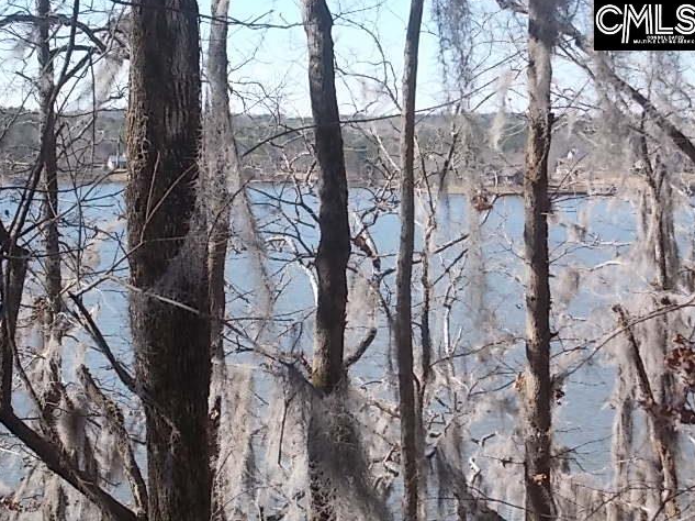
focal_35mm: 87
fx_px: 1746
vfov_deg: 17.0
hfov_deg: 22.5
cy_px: 258
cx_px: 348
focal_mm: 15.4
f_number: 6.3
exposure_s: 1/125
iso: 80
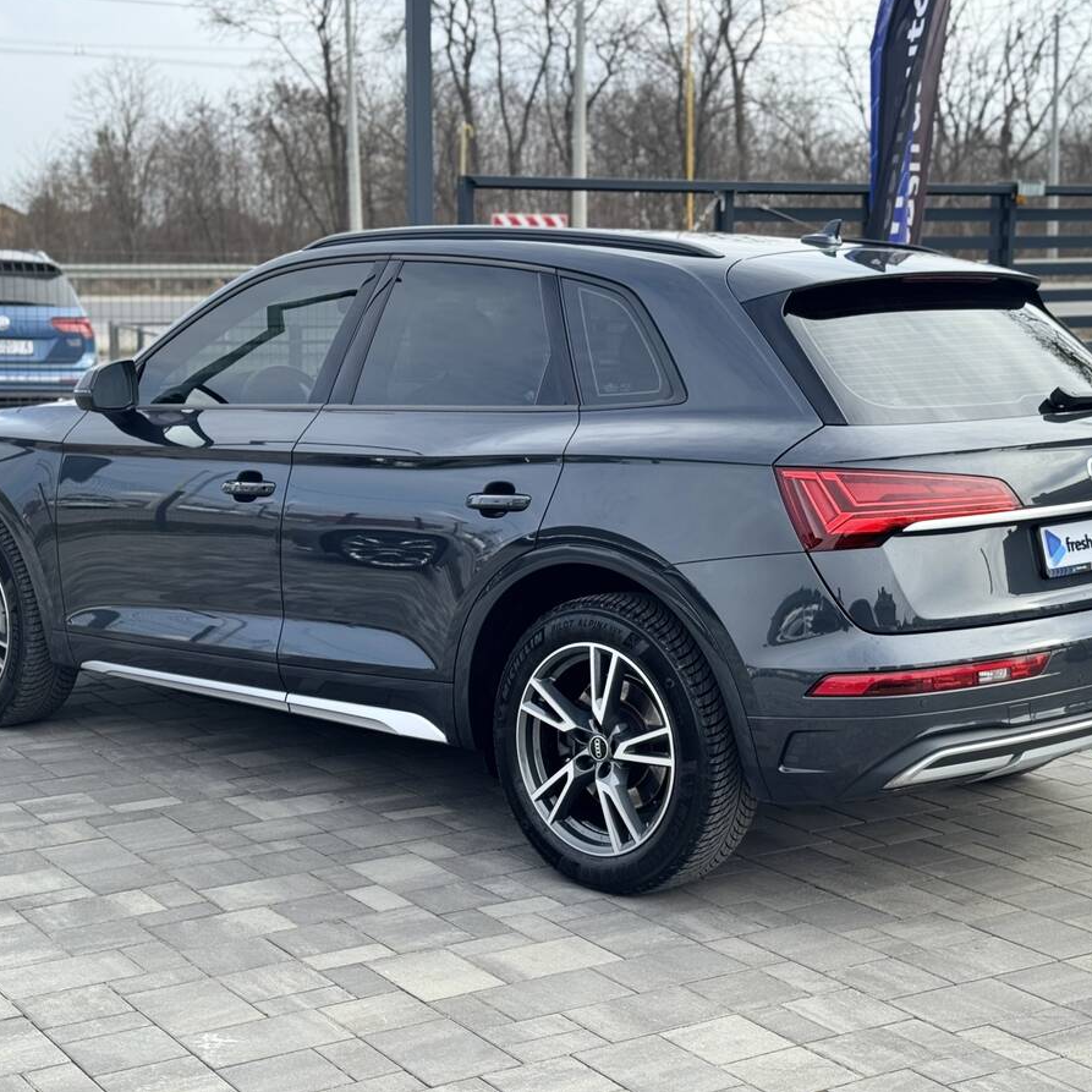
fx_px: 2034
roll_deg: -0.2
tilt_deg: -8.6
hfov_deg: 30.0
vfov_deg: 30.0
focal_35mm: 57
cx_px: 571
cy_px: 544
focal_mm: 6.76
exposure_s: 1/1172
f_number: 1.78
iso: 64
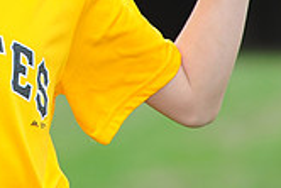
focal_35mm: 646
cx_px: -49
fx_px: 5047
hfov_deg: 3.2
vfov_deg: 2.1
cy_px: -81
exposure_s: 1/400
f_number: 5.6
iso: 400
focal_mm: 185
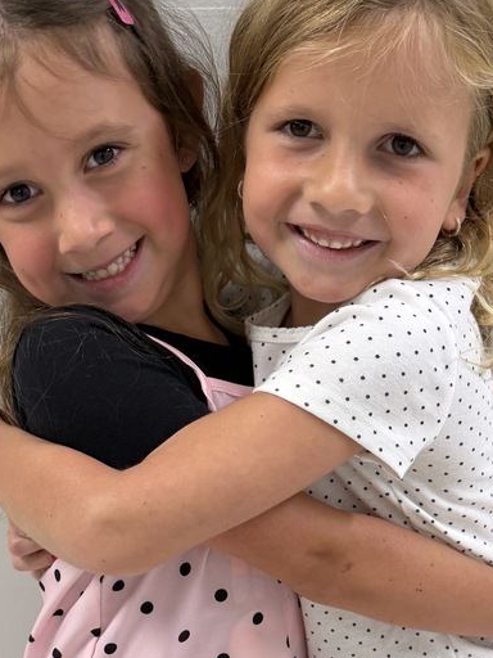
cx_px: 250
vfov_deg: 38.7
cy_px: 487
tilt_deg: -24.8
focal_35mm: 48
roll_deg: +0.9
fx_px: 911
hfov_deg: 30.3
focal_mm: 6.76
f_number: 1.78
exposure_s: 1/60
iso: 200
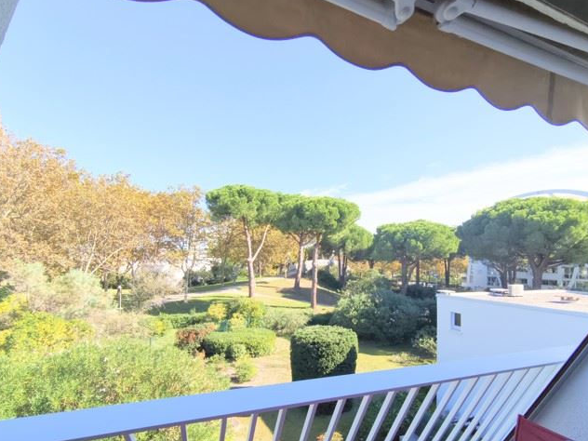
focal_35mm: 19
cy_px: 260
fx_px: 323
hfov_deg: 84.5
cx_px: 314
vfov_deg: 68.2
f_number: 2.2
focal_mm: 1.91
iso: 50
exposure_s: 1/1058
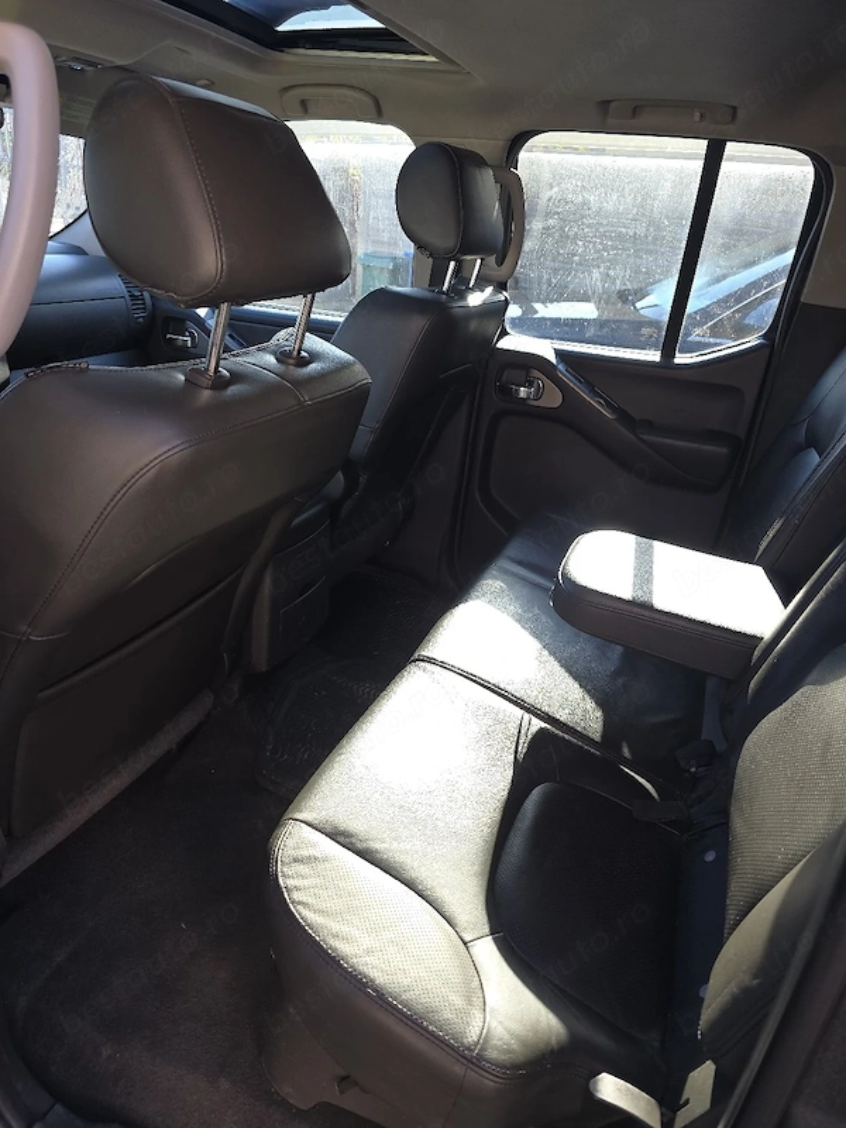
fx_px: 749
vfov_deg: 73.9
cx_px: 423
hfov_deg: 58.9
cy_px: 564
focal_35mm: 23
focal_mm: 6.3
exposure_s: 1/50.3
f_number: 1.7
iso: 12
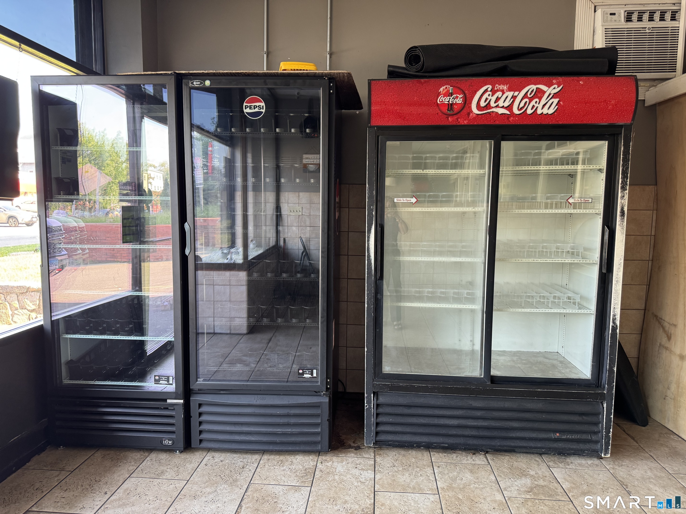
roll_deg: -0.5
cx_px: 343
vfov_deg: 56.8
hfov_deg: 71.6
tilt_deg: -5.7
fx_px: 476
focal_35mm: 24
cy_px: 257
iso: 200
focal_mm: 6.76
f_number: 1.78
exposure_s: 1/80
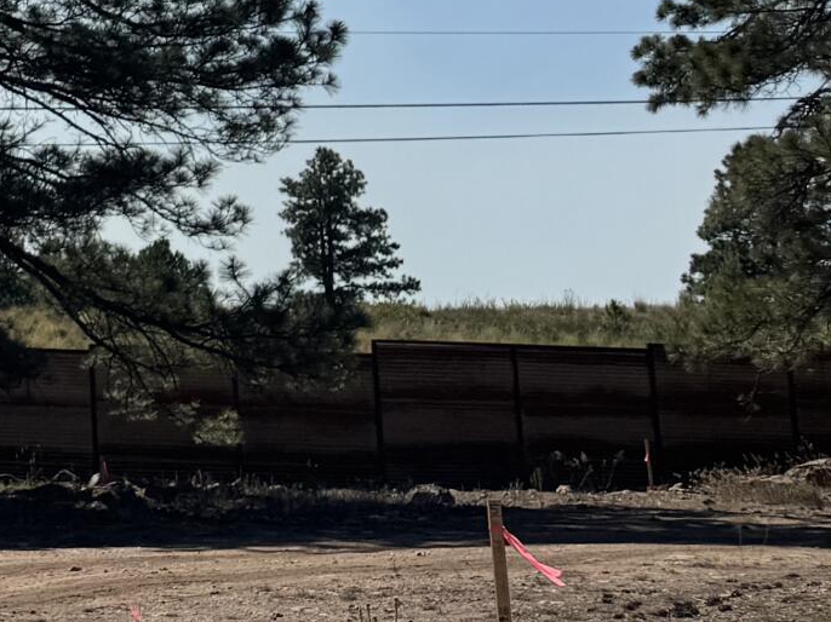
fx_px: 2520
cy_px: 148
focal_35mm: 105
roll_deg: -1.7
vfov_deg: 14.0
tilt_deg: +10.2
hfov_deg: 15.0
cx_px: -871
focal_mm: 6.76
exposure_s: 1/10417
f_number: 1.78
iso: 80
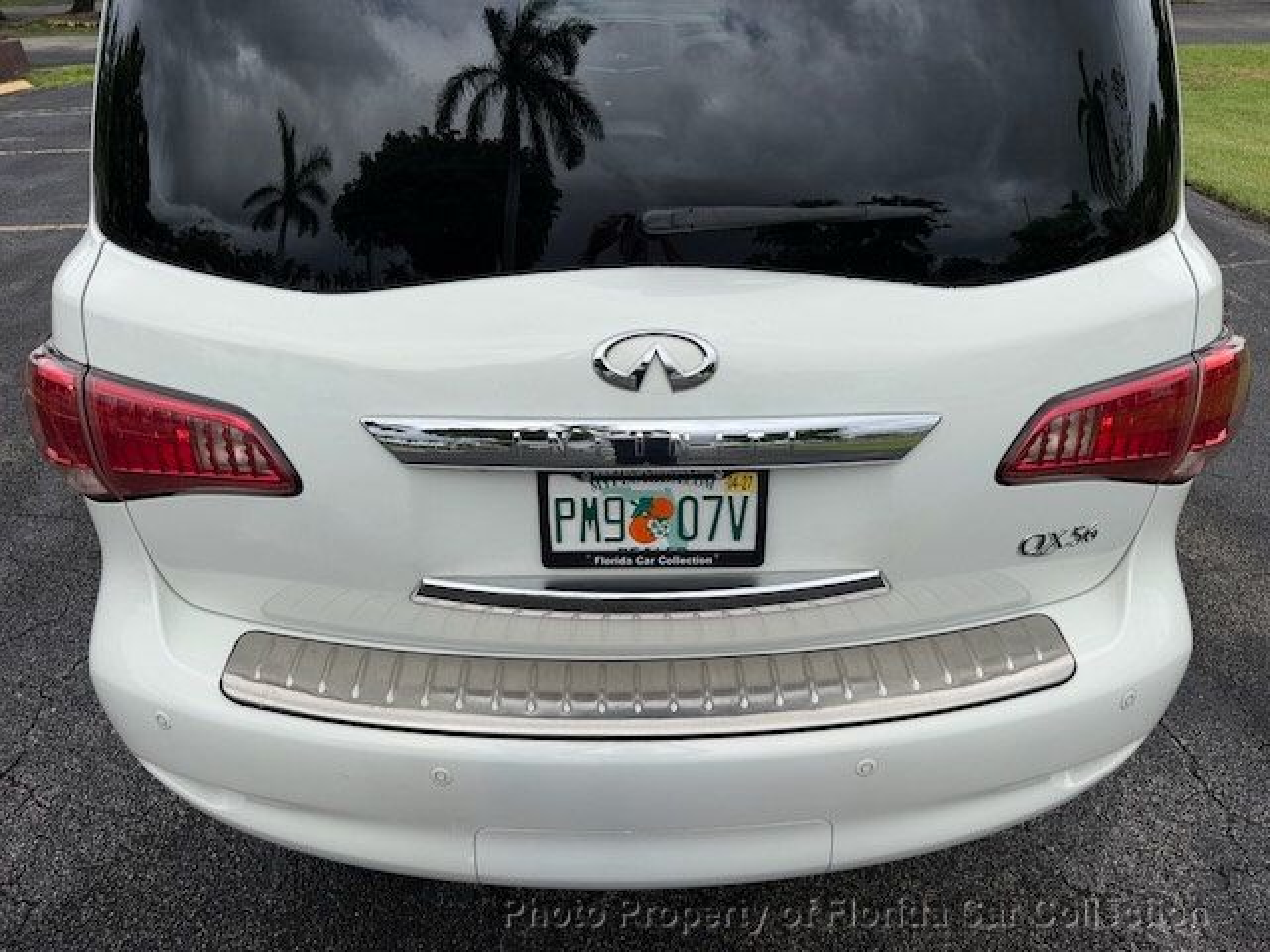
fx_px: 881
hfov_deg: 71.6
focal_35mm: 24
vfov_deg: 56.8
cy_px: 476
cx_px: 635
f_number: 1.78
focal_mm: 6.76
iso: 80
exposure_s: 1/4167
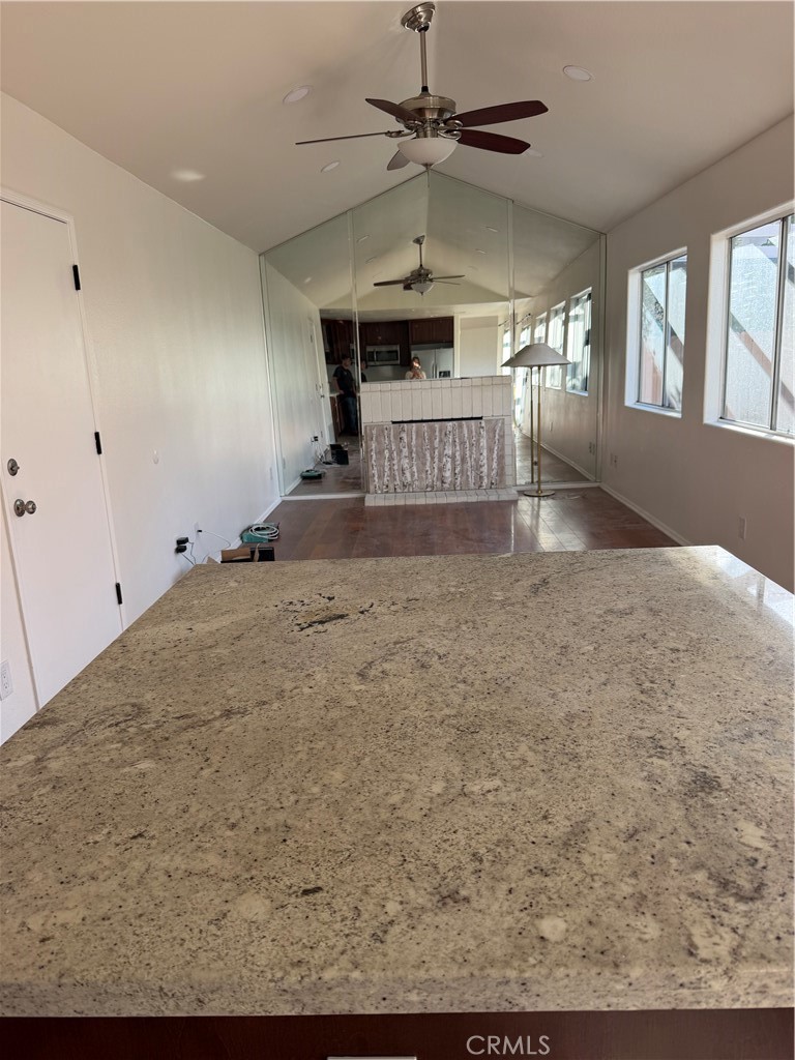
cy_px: 530
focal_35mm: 24
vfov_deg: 71.6
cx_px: 398
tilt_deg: -13.5
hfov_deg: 56.8
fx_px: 735
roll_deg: +2.6
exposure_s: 1/204
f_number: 1.78
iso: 80
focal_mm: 6.76
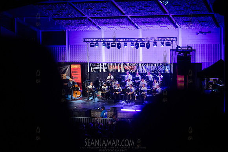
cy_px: 76
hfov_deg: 25.4
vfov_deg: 17.1
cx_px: 114
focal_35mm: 80
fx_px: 507
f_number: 4
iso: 5000
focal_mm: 80
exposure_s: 1/400
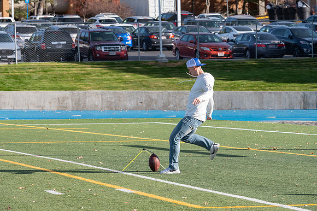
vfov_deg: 7.8
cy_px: 105
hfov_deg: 11.6
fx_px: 1556
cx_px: 194
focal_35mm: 177
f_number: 5.6
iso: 160
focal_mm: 140
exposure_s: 1/640
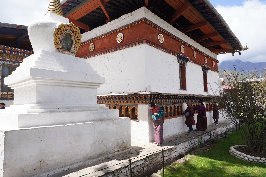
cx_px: 133
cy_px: 88
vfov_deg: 53.1
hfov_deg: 73.7
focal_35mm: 24
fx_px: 177
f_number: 10
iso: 100
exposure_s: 1/100
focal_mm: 24
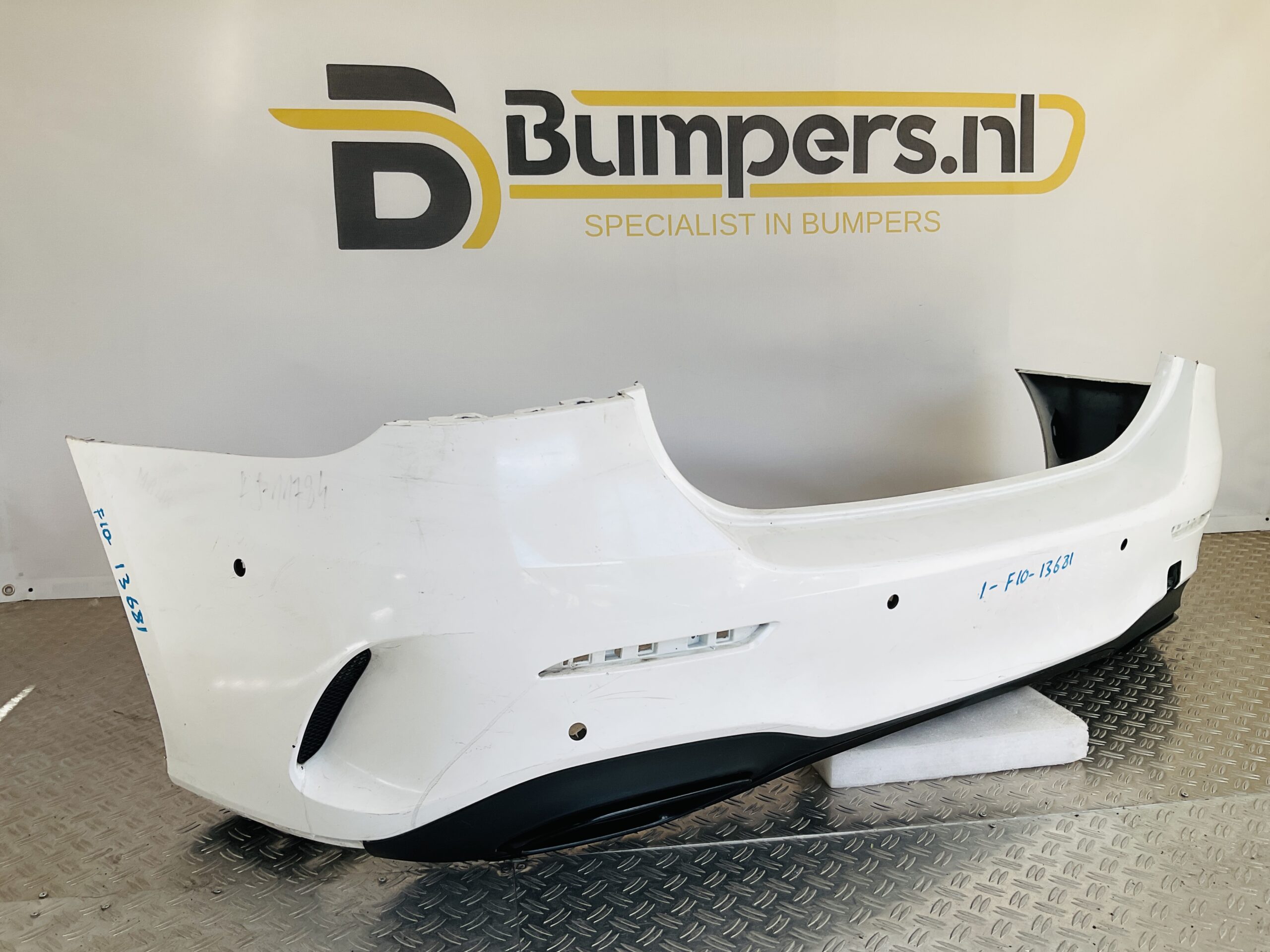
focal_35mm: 29
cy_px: 476
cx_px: 635
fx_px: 1064
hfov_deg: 61.7
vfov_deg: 48.2
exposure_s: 1/450
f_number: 1.8
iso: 16
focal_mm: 3
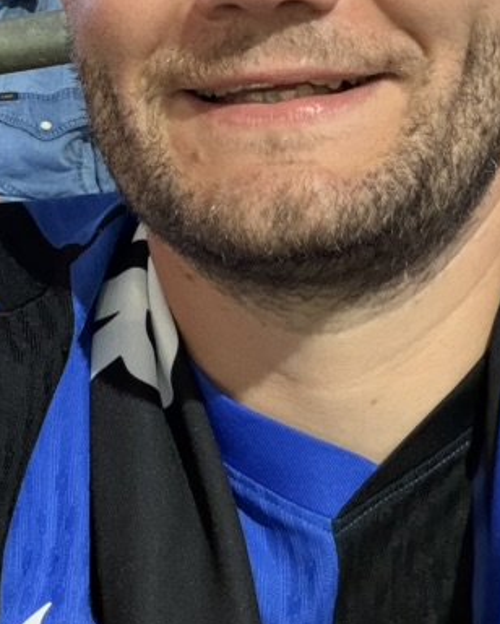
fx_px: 1441
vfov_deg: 23.3
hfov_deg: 18.8
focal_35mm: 78
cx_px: -65
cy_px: -16
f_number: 1.9
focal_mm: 2.71
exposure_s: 1/25
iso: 400
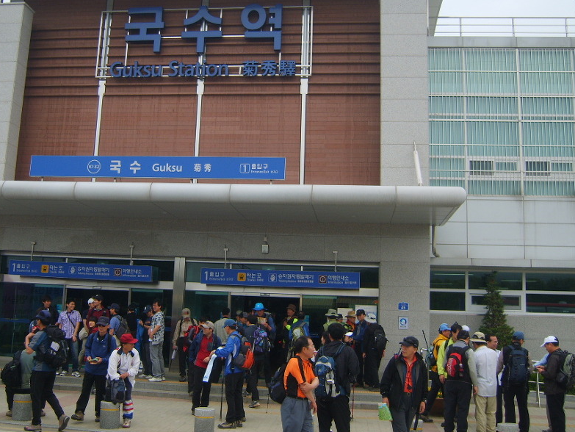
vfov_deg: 34.3
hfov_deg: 44.7
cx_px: 252
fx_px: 698
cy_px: 182
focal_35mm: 42
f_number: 7.1
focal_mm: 7.4
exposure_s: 1/180
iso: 50
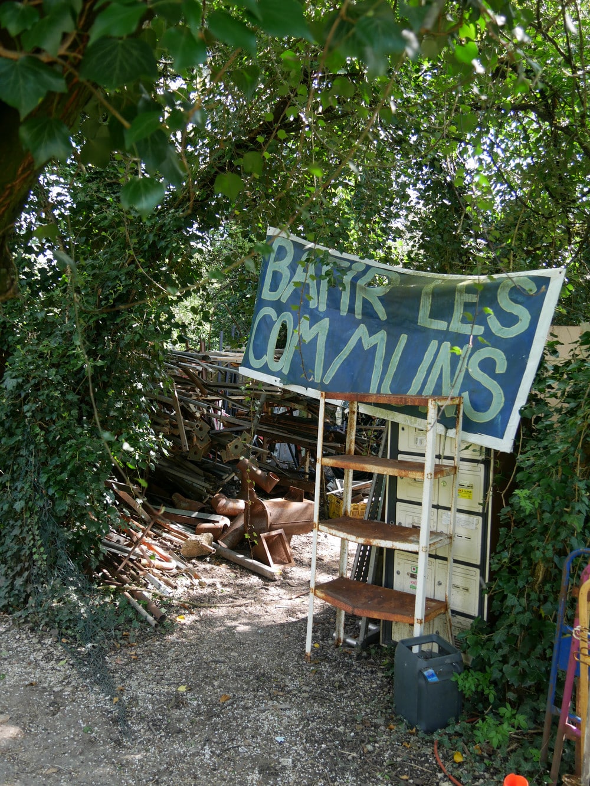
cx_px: 295
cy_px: 393
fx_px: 772
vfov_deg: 53.9
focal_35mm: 34
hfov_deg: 41.8
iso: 250
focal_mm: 17
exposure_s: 1/60
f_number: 3.7
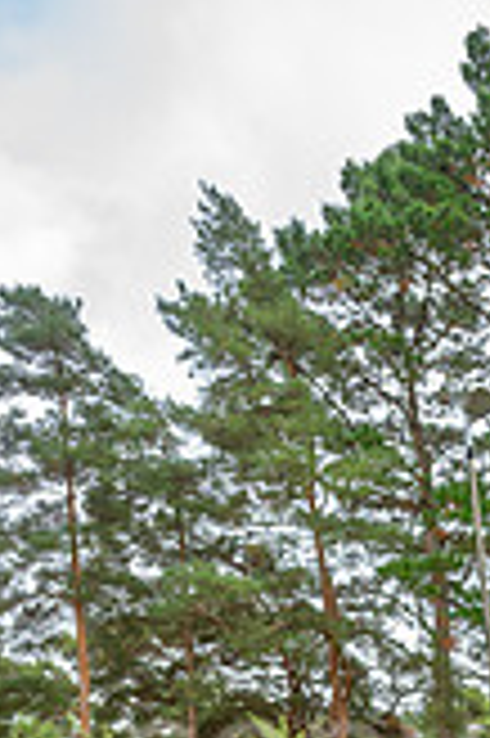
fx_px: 1350
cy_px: 1004
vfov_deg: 25.5
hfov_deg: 19.2
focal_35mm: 66
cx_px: 620
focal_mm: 24
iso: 400
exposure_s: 1/320
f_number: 5.6
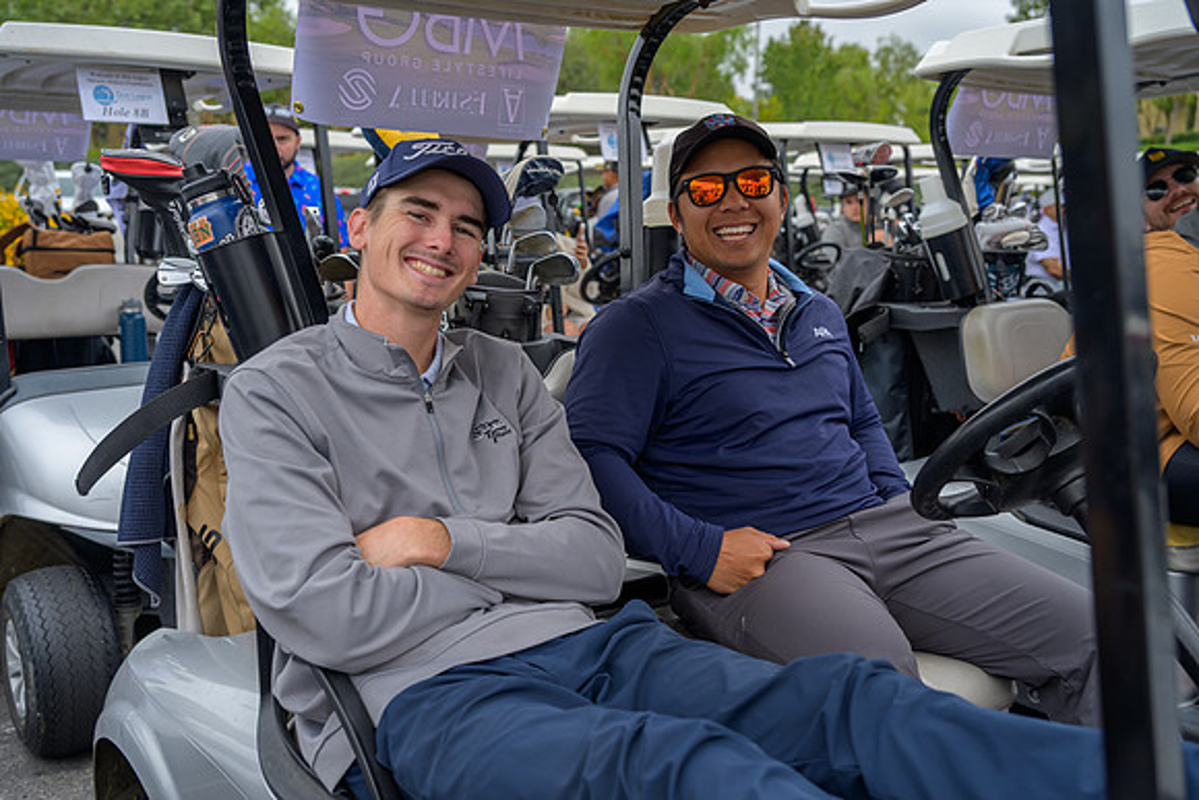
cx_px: 600
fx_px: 1199
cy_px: 400
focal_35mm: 36
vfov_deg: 36.9
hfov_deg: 53.1
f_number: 4
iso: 100
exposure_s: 1/200
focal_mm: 36
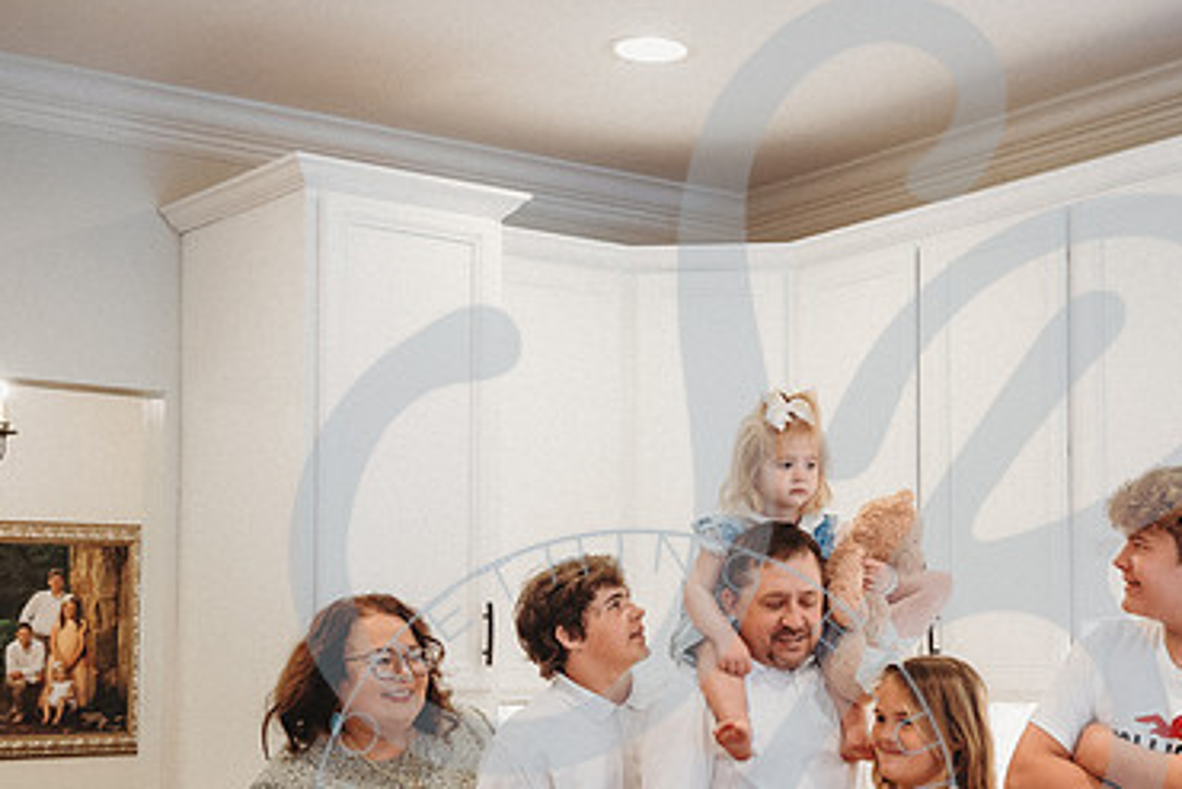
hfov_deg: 31.6
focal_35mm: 63
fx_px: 2069
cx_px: 793
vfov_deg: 21.4
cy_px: 589
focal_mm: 40
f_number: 4
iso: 1600
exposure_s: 1/125
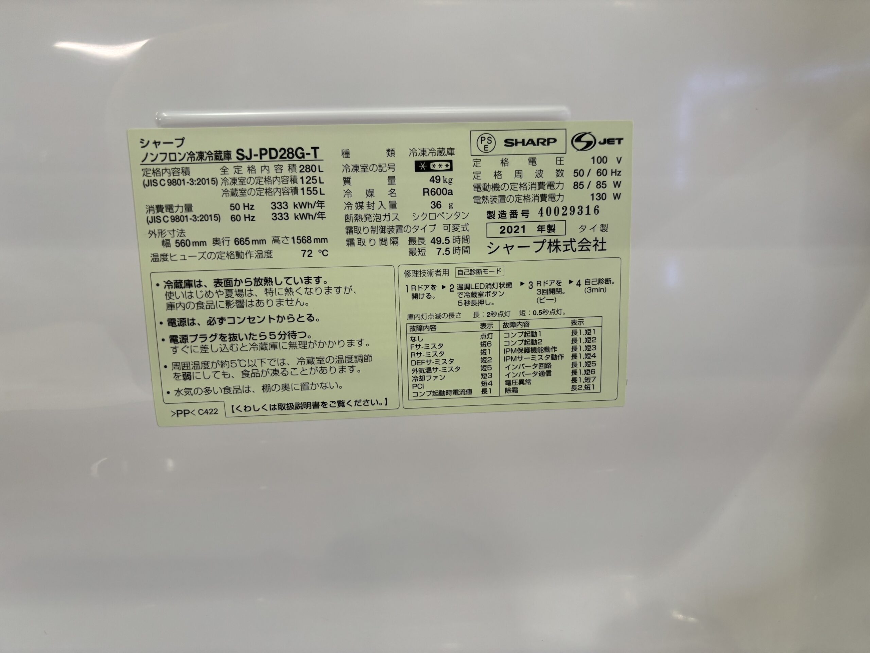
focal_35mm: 26
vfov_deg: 53.1
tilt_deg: -8.4
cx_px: 435
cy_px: 326
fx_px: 653
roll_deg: +0.4
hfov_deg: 67.3
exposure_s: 1/100
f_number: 1.6
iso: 100
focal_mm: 5.96
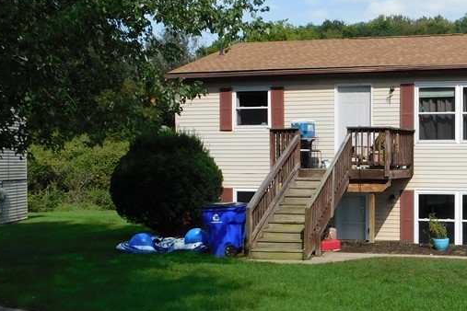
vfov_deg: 21.5
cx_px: 415
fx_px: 817
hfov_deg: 30.6
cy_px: 195
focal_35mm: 63
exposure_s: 1/1250
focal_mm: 5.3
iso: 125
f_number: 3.2
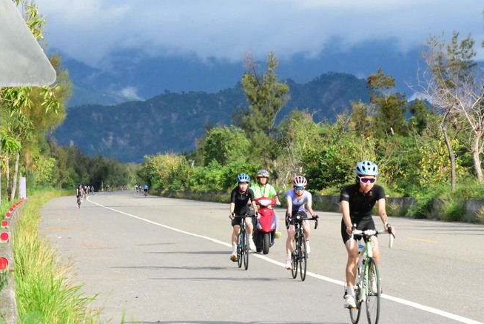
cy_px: 192
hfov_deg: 12.3
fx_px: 2247
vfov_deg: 8.2
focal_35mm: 167
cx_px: 238
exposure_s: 1/4000
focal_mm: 140
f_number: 20
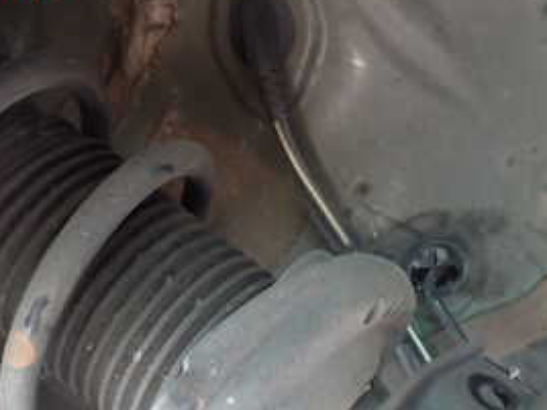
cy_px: 414
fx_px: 885
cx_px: 300
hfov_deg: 34.3
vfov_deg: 24.8
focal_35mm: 56
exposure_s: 1/30
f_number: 2
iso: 400
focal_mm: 4.5
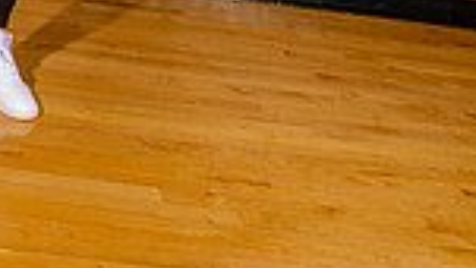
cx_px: 113
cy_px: -366
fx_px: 947
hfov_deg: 27.8
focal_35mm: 75
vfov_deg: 12.7
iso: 100
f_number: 5.6
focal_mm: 24
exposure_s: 1/125
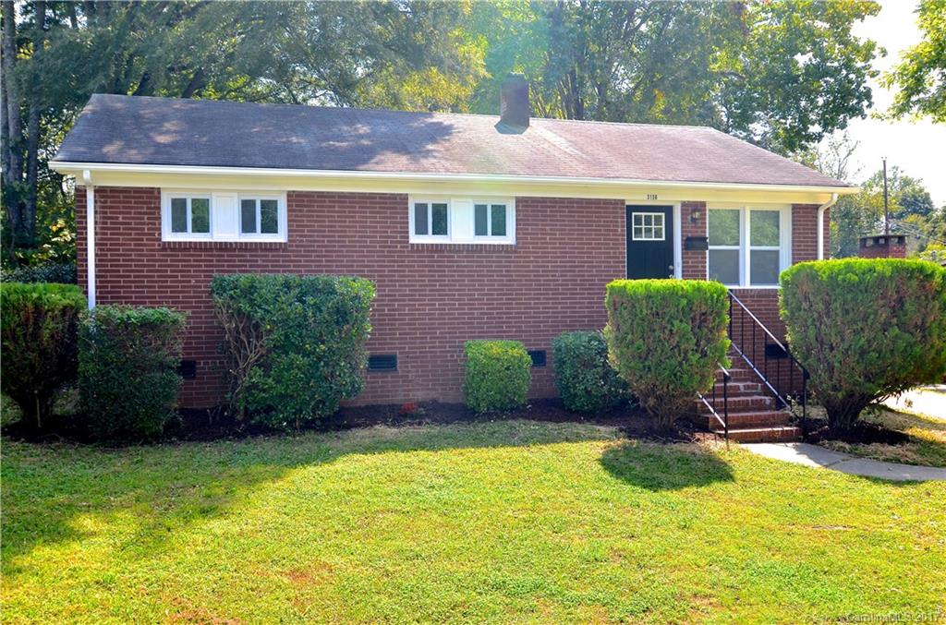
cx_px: 473
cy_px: 312
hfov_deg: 57.3
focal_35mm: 33
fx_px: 865
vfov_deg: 39.8
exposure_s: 1/250
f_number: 8
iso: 200
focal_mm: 22
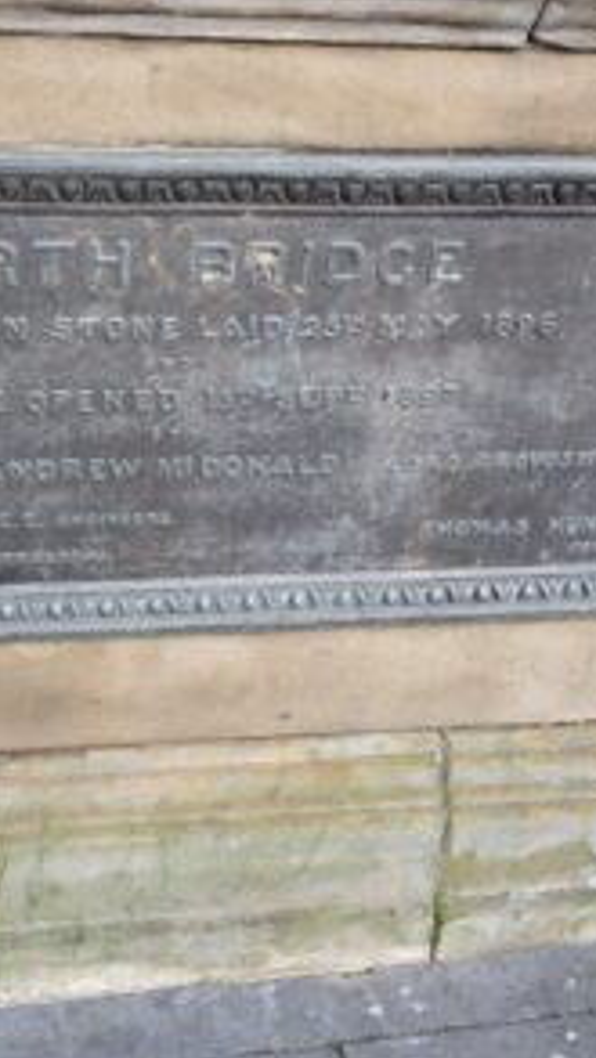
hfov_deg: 22.8
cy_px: 538
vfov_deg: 39.9
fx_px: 1460
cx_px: 130
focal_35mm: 52
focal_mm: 4.28
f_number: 2.4
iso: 80
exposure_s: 1/120
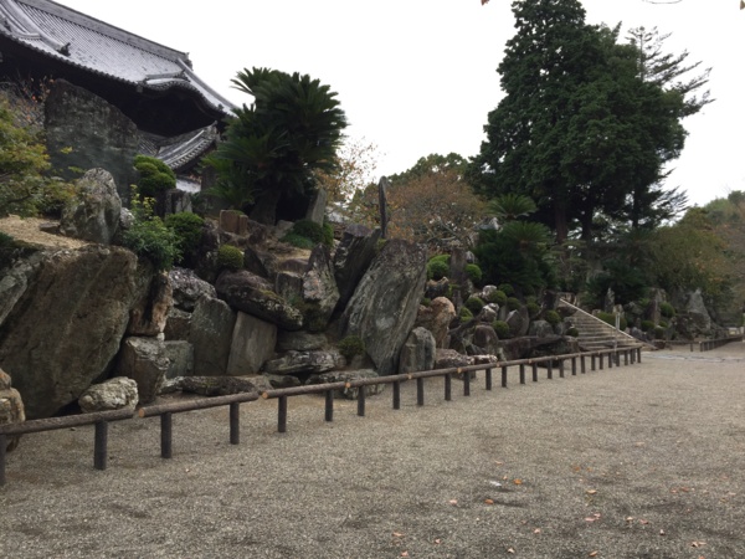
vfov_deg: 48.2
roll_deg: +0.2
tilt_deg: +3.2
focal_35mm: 29
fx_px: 624
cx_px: 372
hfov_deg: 61.7
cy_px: 280
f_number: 2.2
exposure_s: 1/172
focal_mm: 4.15
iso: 32
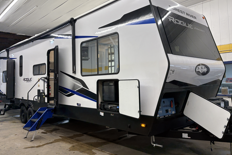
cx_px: 118
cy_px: 69
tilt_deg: +3.8
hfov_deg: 60.3
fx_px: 200
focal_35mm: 31
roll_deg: +2.7
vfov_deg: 42.3
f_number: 1.6
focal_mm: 5.96
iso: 80
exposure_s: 1/120
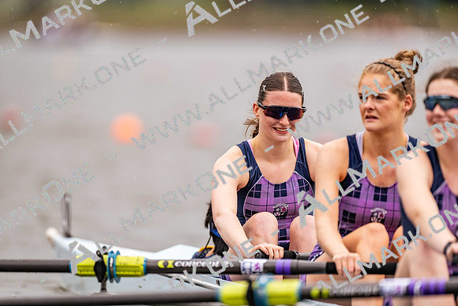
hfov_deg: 3.4
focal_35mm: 600
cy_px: 153
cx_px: 229
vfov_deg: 2.3
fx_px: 7635
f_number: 4
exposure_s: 1/2500
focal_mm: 600
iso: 900
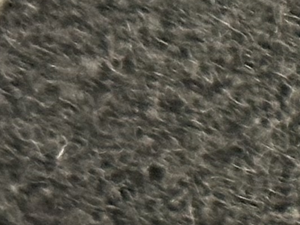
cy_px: 514
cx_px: 1110
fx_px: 3155
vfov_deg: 4.0
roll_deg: -28.3
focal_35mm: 364
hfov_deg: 5.0
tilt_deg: +0.6
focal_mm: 6.86
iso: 320
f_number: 1.78
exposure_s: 1/40
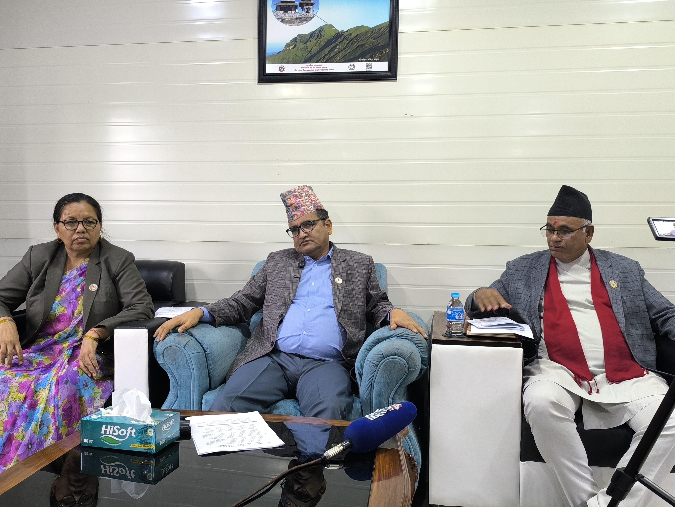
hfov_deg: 60.0
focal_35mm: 30
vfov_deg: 46.8
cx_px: 338
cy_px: 254
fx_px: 585
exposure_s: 1/33.3
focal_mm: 6.14
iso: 1000
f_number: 1.65
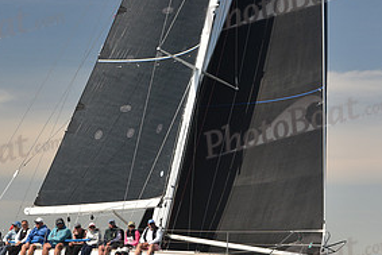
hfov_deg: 12.5
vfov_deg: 8.4
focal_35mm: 164
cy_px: 212
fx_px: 1741
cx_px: 135
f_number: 5.6
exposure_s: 1/640
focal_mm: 80
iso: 250
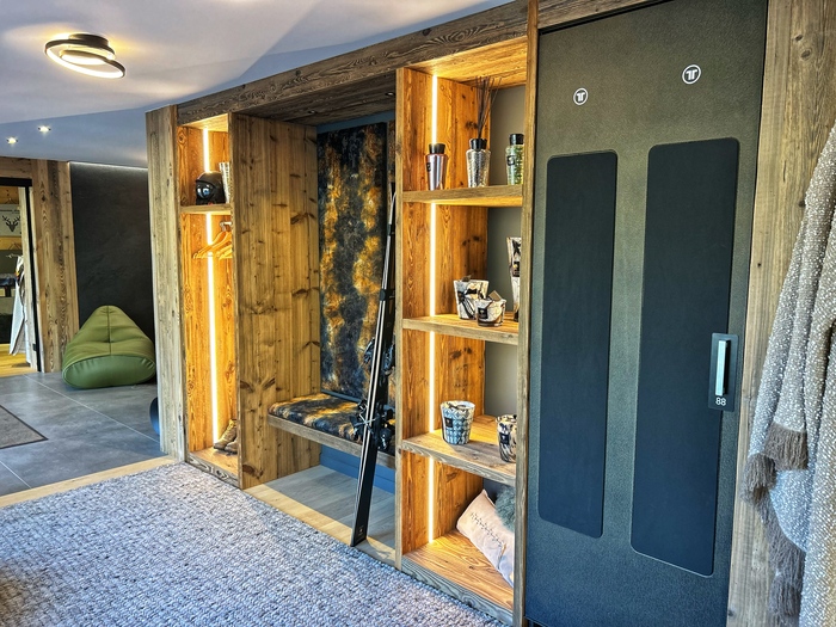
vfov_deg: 53.1
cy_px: 314
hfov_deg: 67.3
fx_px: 628
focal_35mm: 26
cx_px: 418
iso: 125
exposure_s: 1/100
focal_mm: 5.7
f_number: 1.5
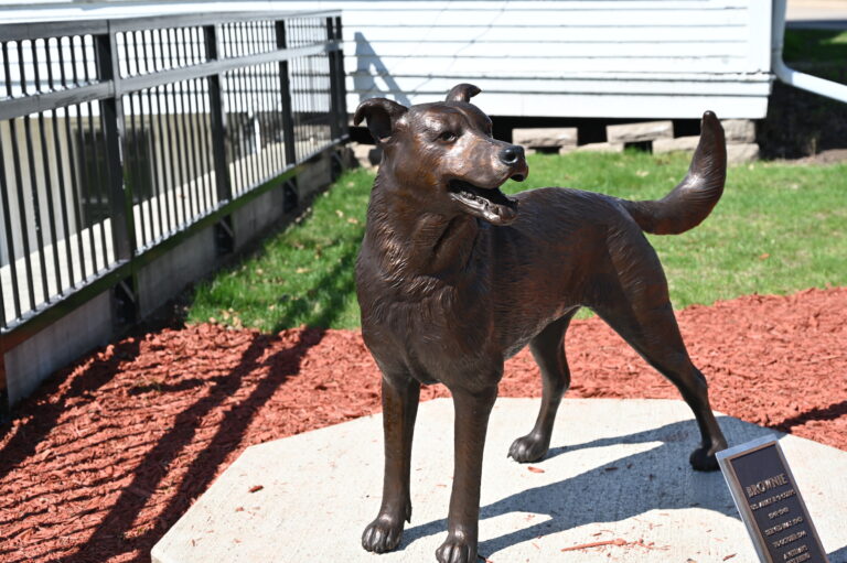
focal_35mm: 54
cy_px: 282
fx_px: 1270
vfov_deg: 25.0
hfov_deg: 36.9
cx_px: 424
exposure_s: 1/320
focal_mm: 54
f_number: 6.3
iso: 100
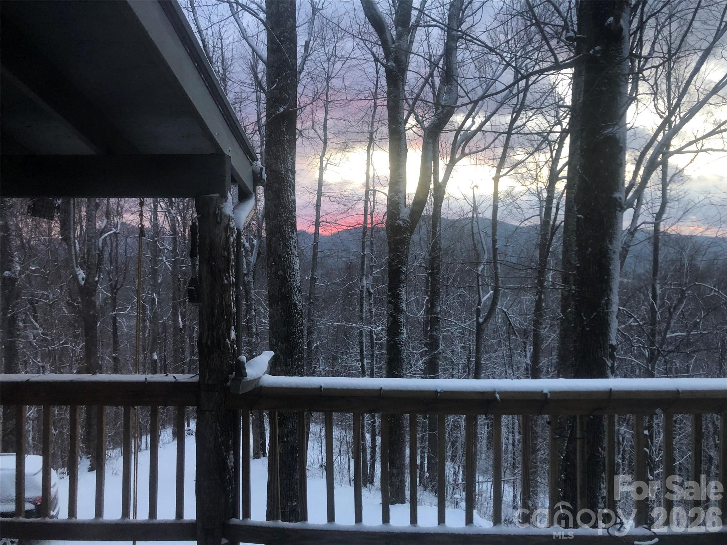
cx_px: 364
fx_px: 588
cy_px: 272
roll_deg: -0.3
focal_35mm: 28
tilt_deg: -1.9
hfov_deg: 63.4
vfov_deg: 49.7
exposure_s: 1/30
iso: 40
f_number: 1.8
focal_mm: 3.99
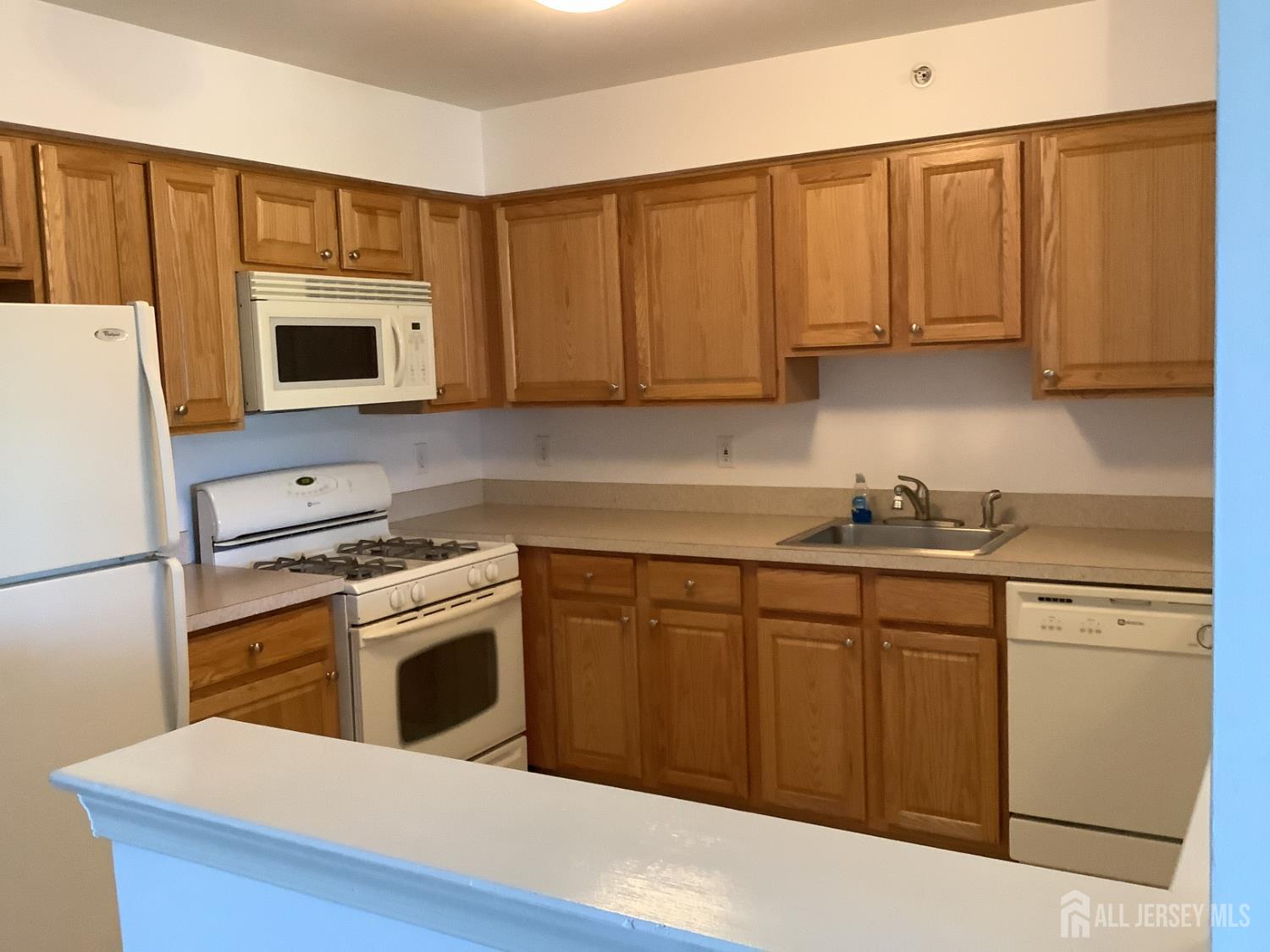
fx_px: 1137
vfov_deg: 45.4
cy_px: 476
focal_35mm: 31
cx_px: 635
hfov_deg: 58.4
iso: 320
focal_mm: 3.3
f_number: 2.4
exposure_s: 1/50
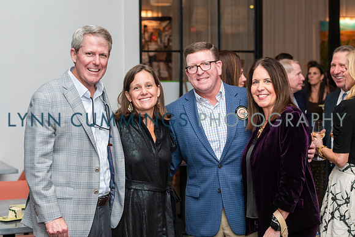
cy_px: 119
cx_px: 203
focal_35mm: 76
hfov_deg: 26.8
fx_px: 745
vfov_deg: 18.1
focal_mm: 58
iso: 1250
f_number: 4
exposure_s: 1/125
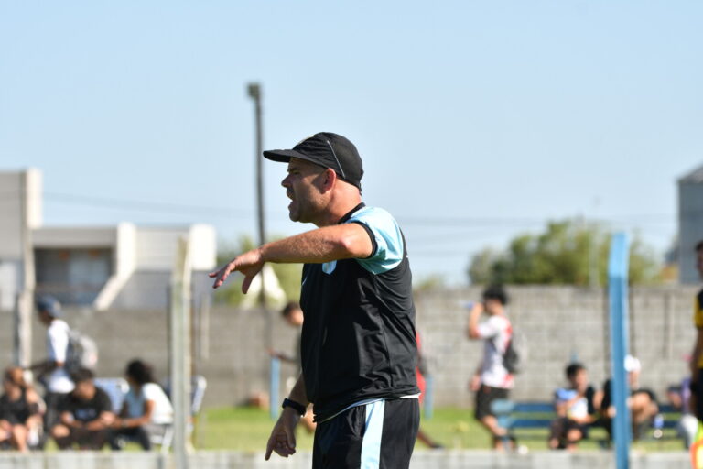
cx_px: 352
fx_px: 5409
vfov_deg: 5.0
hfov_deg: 7.4
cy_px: 234
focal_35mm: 277
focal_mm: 185
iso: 200
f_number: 6.3
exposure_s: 1/800
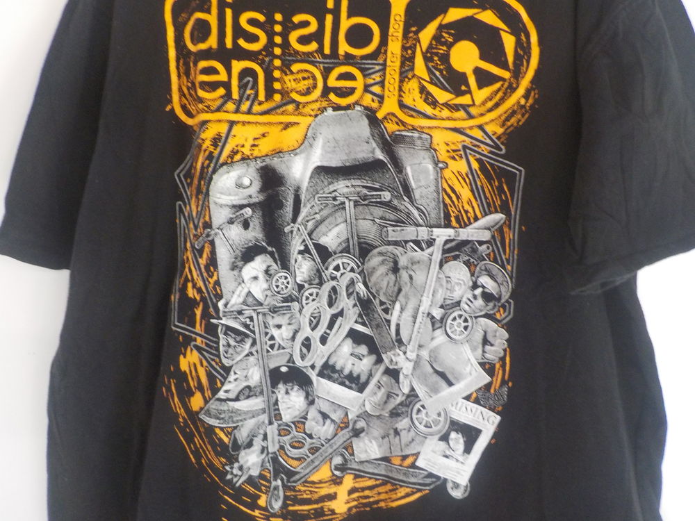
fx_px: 602
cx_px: 348
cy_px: 260
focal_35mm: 30
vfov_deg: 46.8
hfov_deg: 60.0
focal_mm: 4.1
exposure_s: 1/20
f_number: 3.3
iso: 400
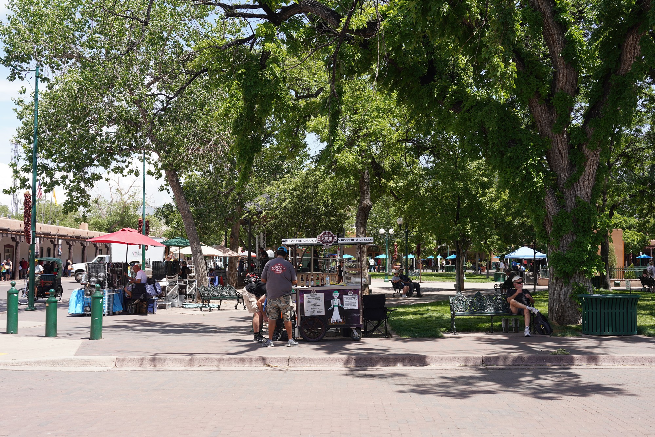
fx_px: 619
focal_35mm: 34
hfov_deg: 55.8
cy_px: 218
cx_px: 328
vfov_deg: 38.9
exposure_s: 1/100
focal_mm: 34
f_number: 9
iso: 100
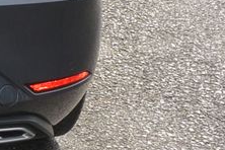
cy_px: -32
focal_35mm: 129
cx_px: -213
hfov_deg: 13.7
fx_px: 806
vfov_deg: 10.4
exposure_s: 1/250
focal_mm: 10.7
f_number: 7.1
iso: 160
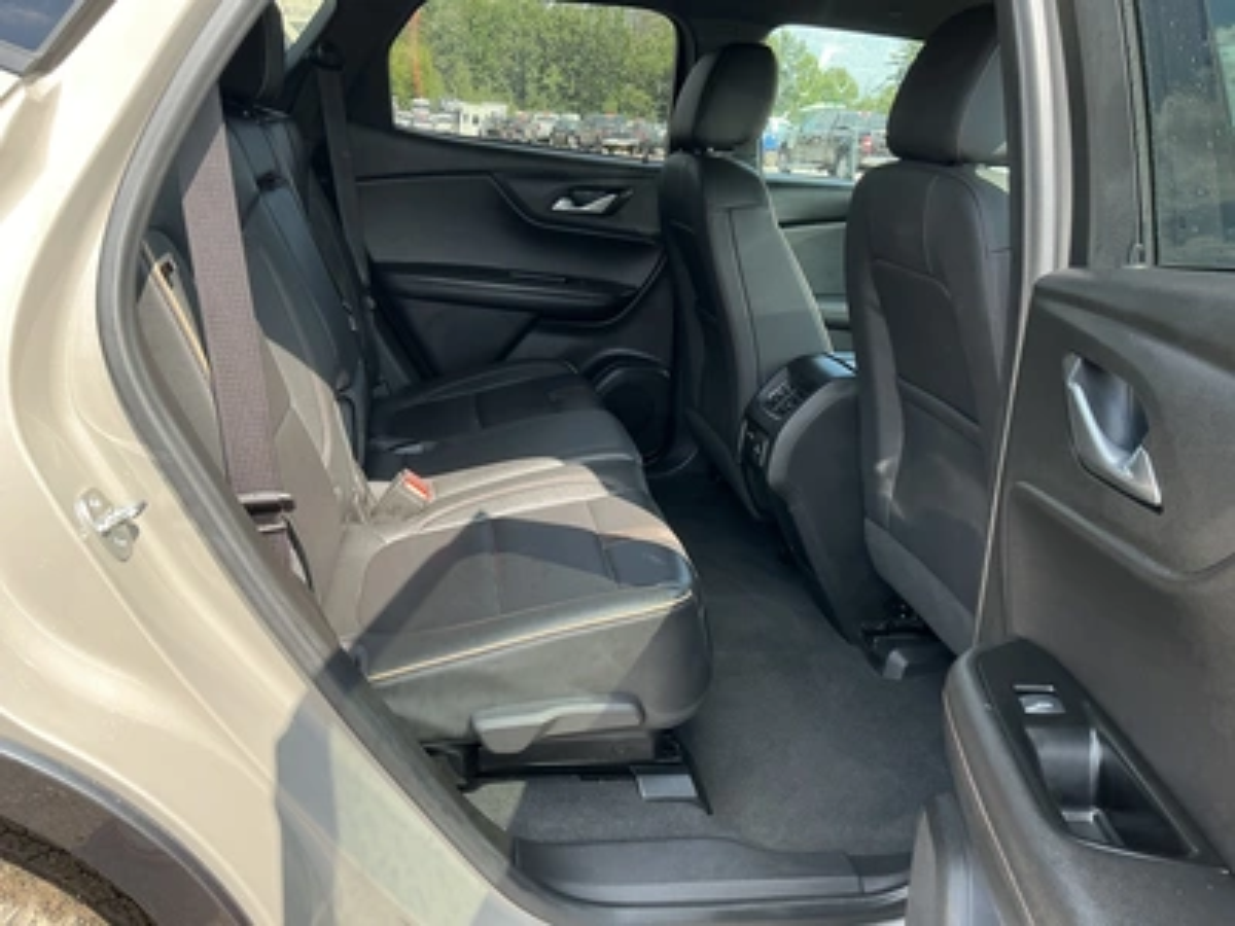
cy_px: 463
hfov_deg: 63.4
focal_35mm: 28
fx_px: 999
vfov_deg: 49.7
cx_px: 618
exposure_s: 1/172
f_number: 1.8
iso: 25
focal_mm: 3
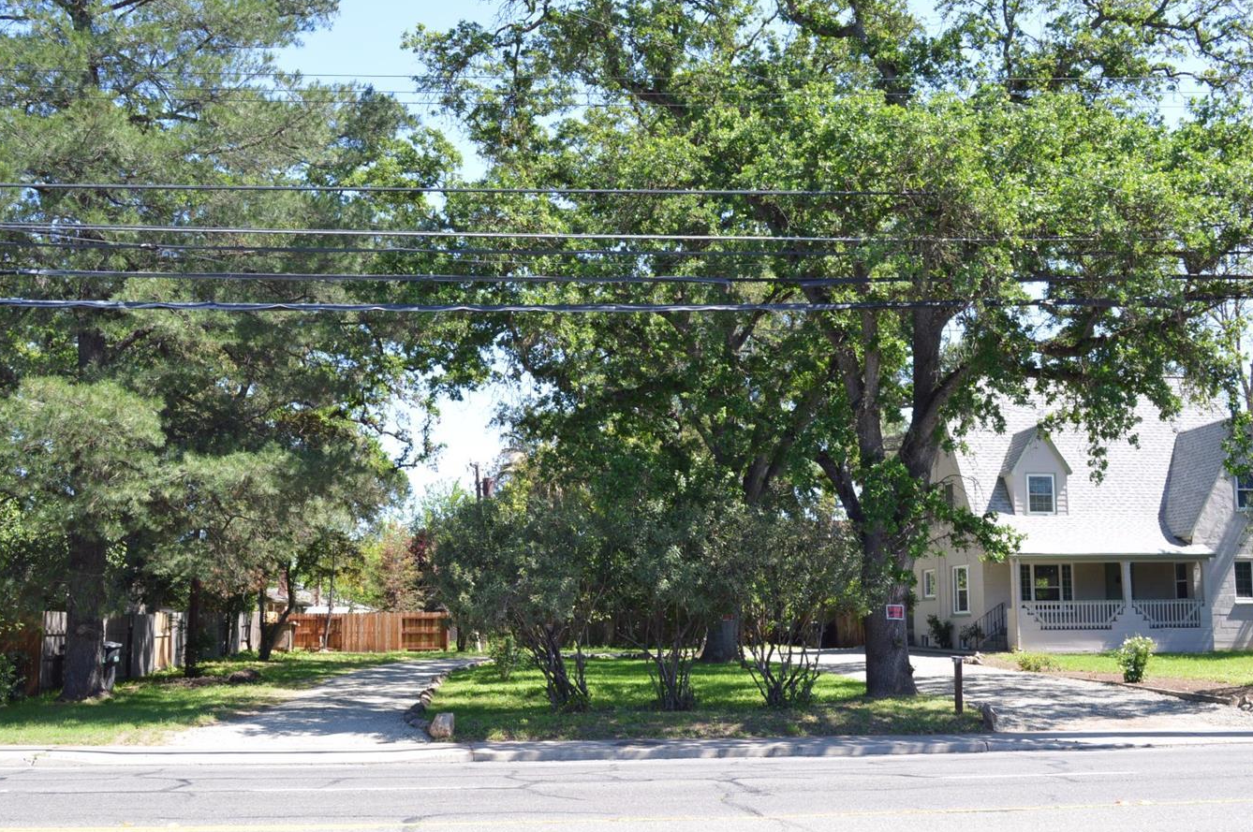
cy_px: 449
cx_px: 616
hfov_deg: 51.9
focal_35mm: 37
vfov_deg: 35.8
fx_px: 1286
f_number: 8
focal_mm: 22
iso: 220
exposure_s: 1/125
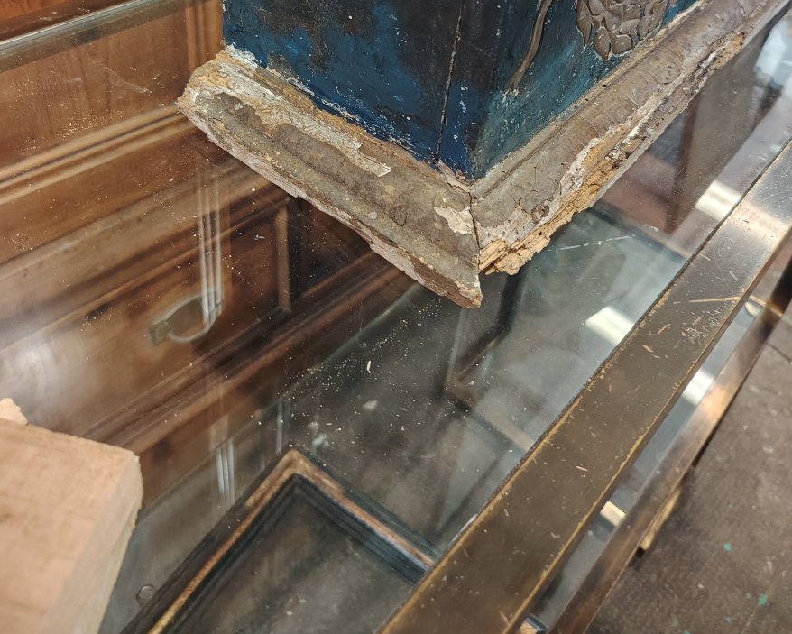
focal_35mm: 32
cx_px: 400
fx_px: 750
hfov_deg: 55.6
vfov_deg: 43.1
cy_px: 102
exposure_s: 1/25
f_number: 1.75
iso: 1263
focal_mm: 5.25
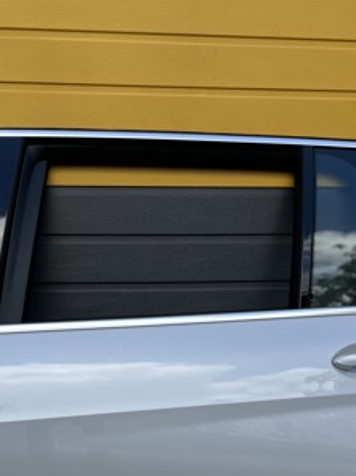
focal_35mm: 42
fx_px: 577
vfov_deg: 42.7
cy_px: 383
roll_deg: +0.2
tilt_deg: -8.0
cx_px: 172
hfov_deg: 34.3
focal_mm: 5.7
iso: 50
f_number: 1.5
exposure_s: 1/2299
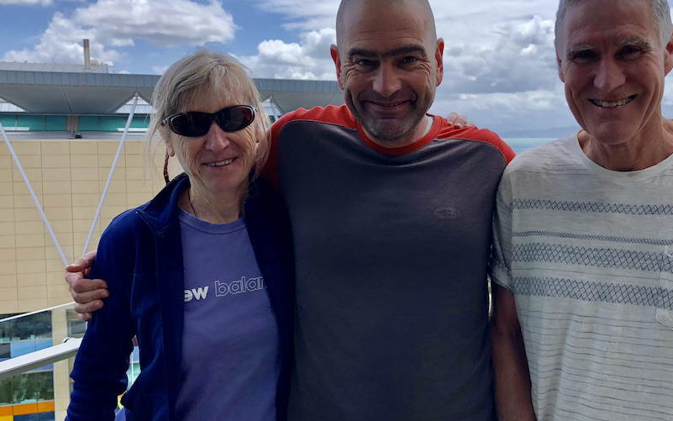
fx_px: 734
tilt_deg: -5.2
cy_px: 209
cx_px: 407
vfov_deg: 32.0
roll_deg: +0.7
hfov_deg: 48.9
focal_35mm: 40
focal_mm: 3.99
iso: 20
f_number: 1.8
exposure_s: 1/1066
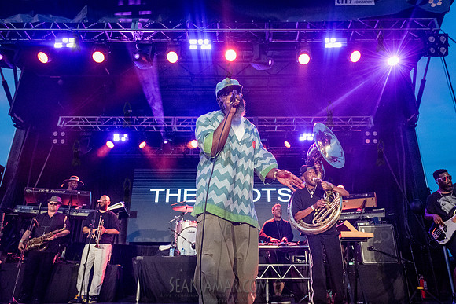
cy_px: 152
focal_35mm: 26
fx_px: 325
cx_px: 237
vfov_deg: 50.1
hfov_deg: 70.0
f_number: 4
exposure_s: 1/500
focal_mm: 24
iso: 5000
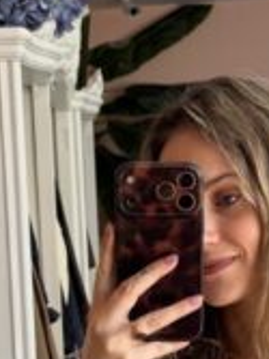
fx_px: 1193
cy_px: 314
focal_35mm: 115
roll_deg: +2.7
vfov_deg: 16.9
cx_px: 155
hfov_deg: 12.9
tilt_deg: -5.2
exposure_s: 1/171
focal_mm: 6.76
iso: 100
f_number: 1.78
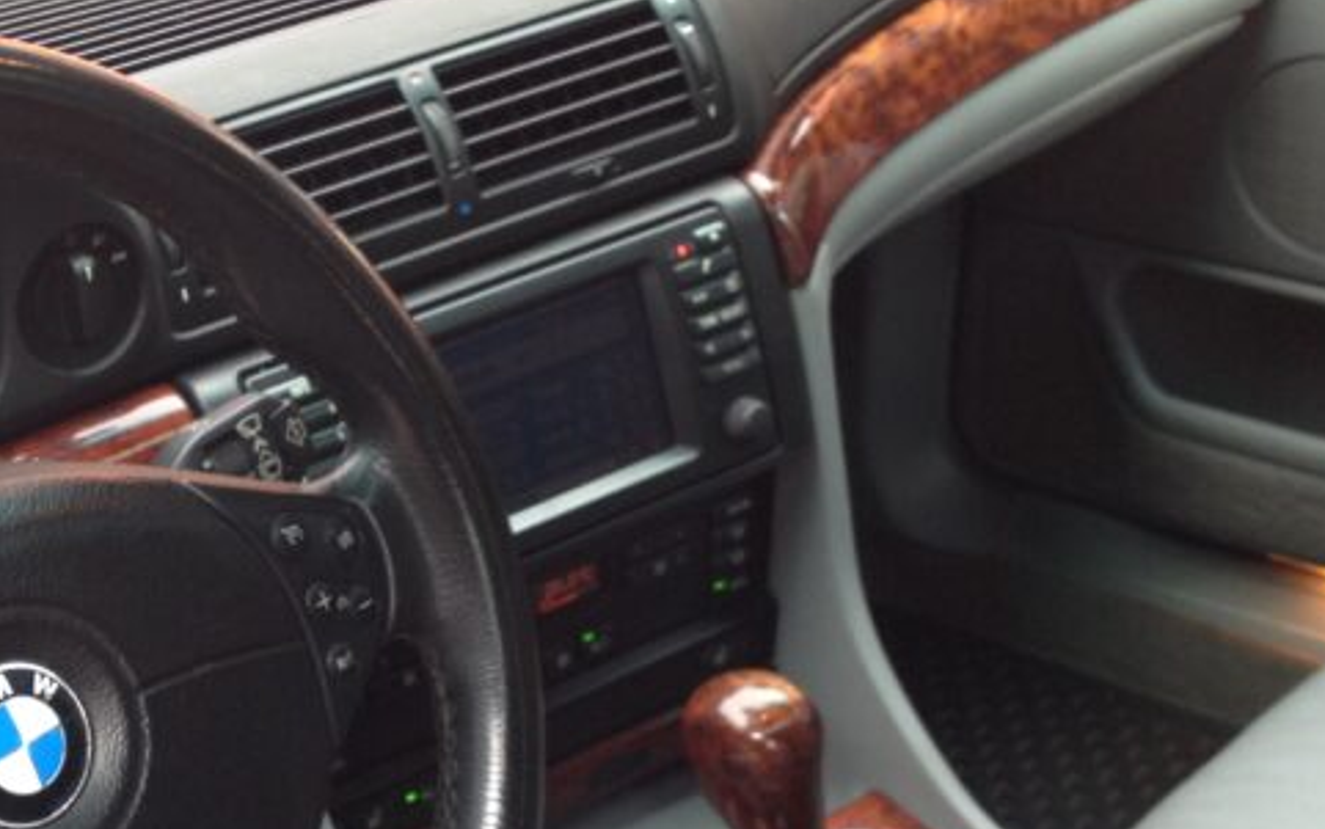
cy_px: 642
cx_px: 347
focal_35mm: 79
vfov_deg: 16.4
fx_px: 2854
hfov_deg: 25.9
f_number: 2.4
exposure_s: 1/30
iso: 64
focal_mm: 4.28
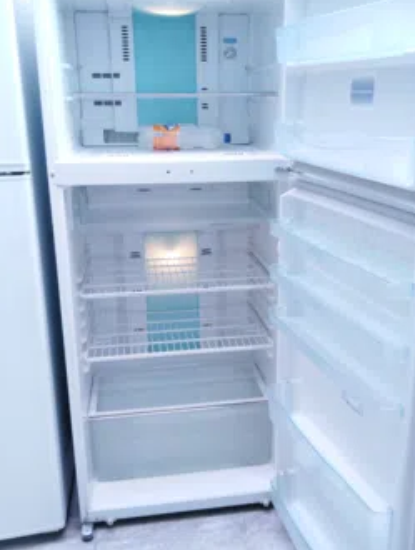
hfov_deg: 40.8
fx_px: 557
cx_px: 230
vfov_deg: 52.5
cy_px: 268
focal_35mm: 35
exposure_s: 1/50
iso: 78
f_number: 1.8
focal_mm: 4.25
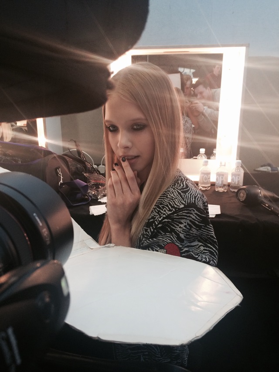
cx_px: 140
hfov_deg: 46.8
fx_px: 322
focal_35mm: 30
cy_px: 186
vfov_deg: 60.0
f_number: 2.2
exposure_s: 1/30
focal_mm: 4.12
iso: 50
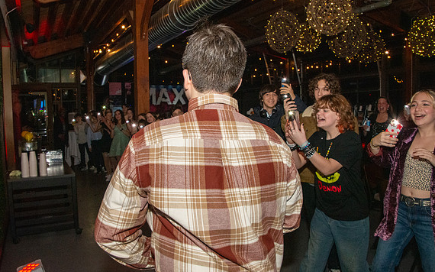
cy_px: 134
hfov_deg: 66.5
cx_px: 214
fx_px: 332
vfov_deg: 44.5
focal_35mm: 28
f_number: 9
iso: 4000
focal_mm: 18
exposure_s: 1/160
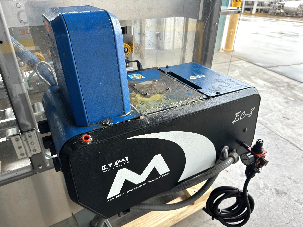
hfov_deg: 71.6
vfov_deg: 56.8
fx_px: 210
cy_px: 114
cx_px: 152
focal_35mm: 24
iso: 64
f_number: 1.78
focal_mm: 6.86
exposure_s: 1/181
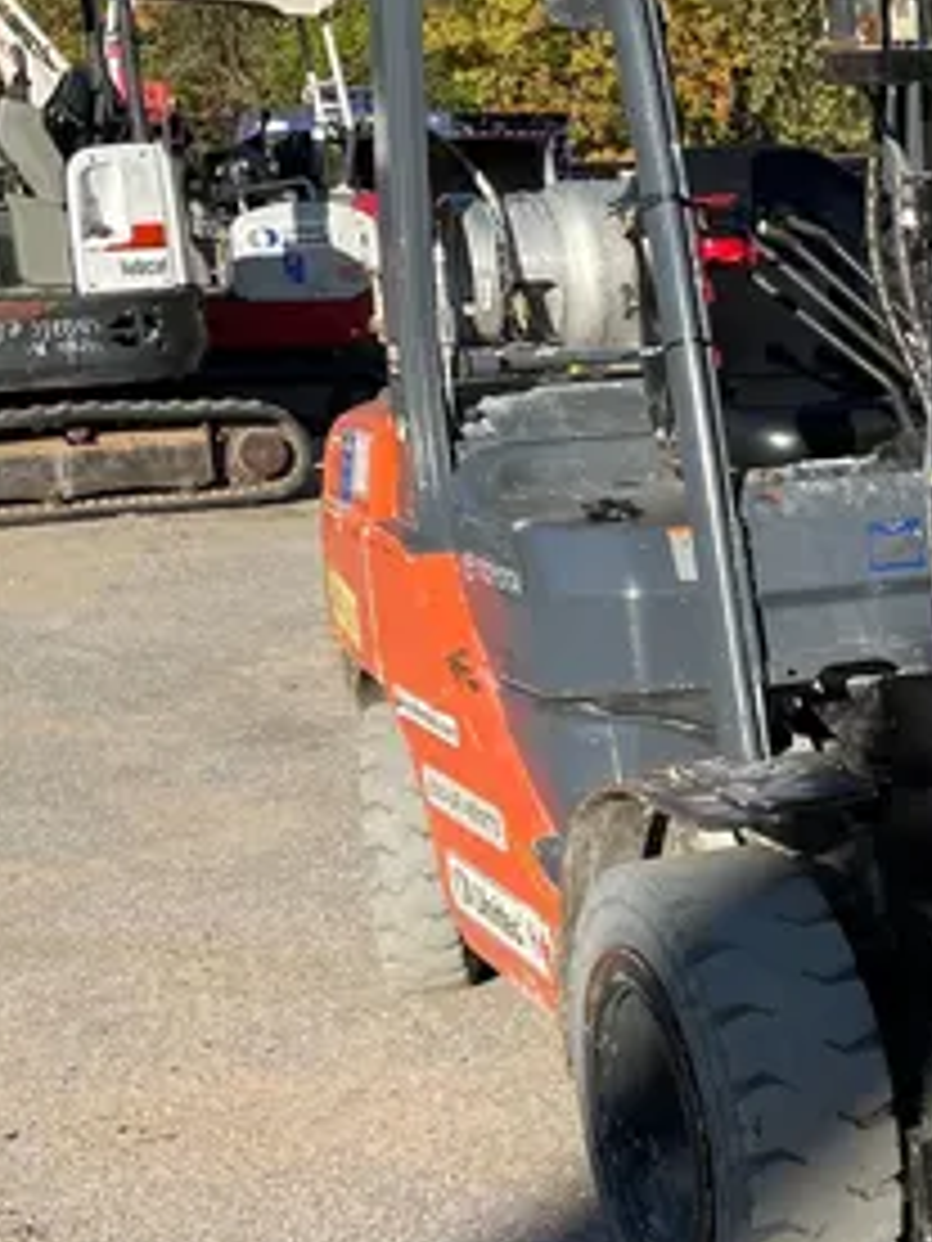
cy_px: 835
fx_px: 2477
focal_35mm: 69
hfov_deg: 19.7
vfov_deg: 28.0
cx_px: 1193
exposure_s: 1/3205
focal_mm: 4.2
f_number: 1.6
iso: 50
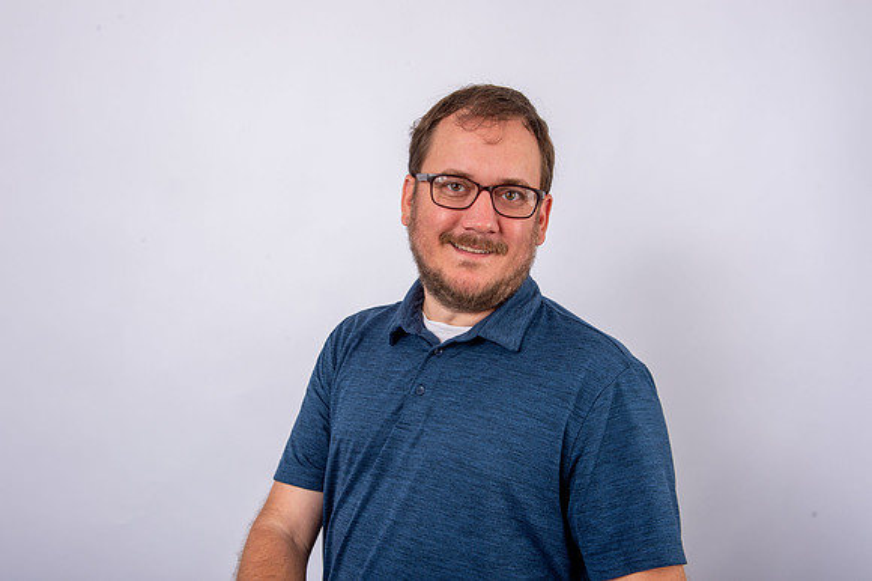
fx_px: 847
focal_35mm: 35
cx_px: 436
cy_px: 290
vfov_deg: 37.8
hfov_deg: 54.5
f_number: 9
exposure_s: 1/250
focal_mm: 35
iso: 125
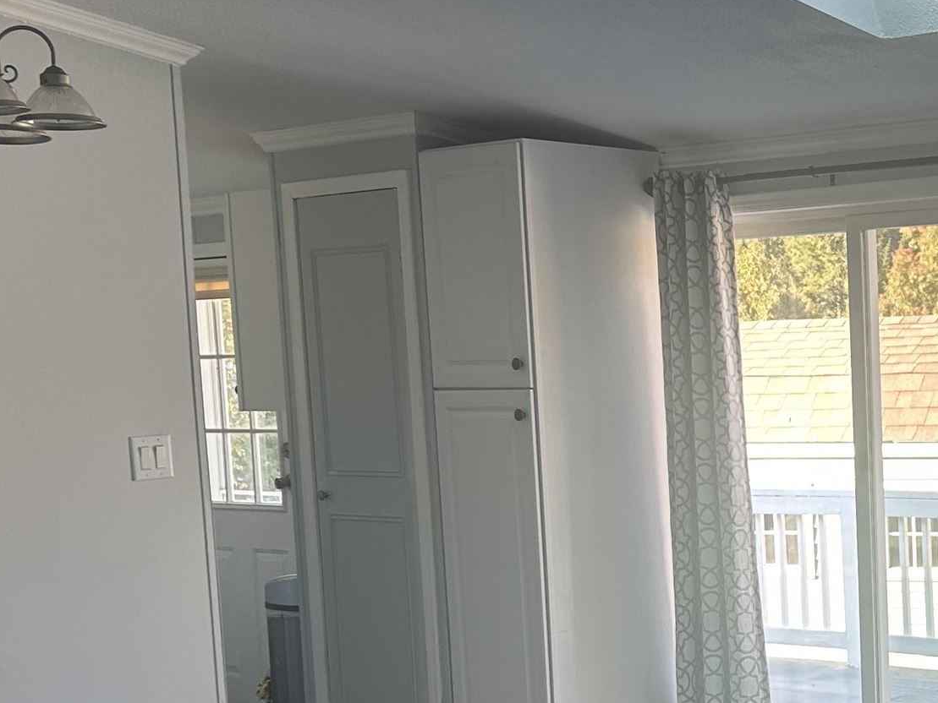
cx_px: 926
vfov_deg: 20.1
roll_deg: +2.2
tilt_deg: -7.1
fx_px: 1951
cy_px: 603
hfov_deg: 25.7
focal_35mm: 72
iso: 50
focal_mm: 5.7
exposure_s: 1/121
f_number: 1.5
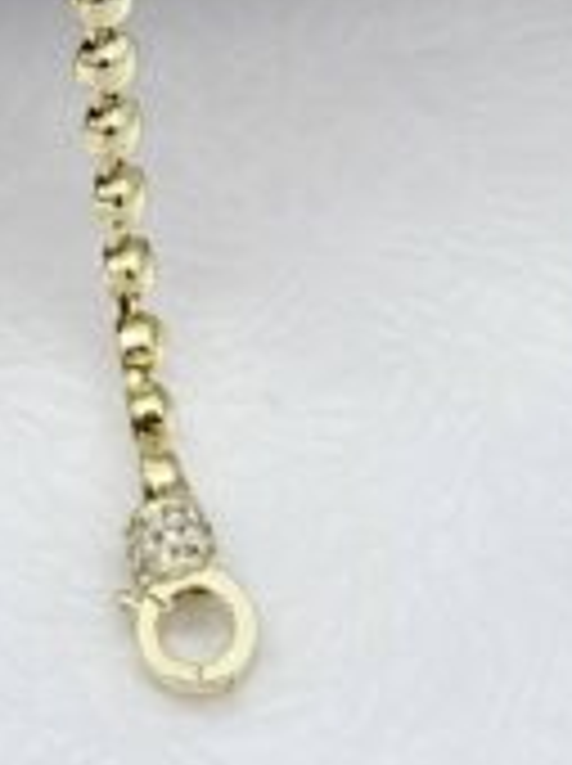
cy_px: -142
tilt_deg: -51.2
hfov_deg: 9.1
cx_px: 86
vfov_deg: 12.0
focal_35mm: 162
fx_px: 3578
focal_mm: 6.76
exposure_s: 1/1883
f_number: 1.78
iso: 100
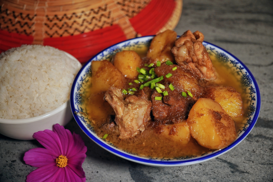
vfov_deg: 25.1
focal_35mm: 54
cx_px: 136
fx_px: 409
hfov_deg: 36.9
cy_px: 91
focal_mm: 36
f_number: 4
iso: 320
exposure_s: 1/100
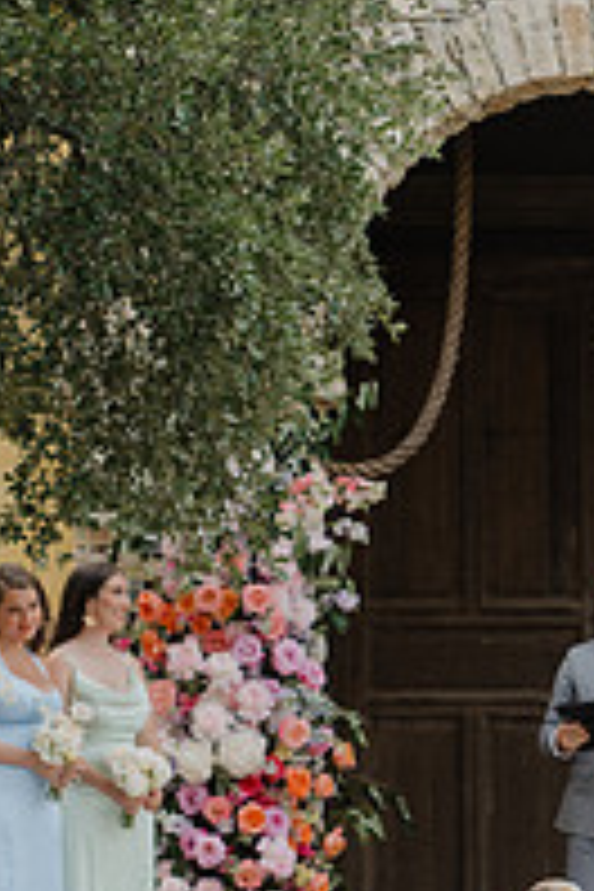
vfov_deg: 7.5
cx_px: 580
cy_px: 747
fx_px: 6756
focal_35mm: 273
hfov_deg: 5.0
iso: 360
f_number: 4.5
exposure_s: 1/1000
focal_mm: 120
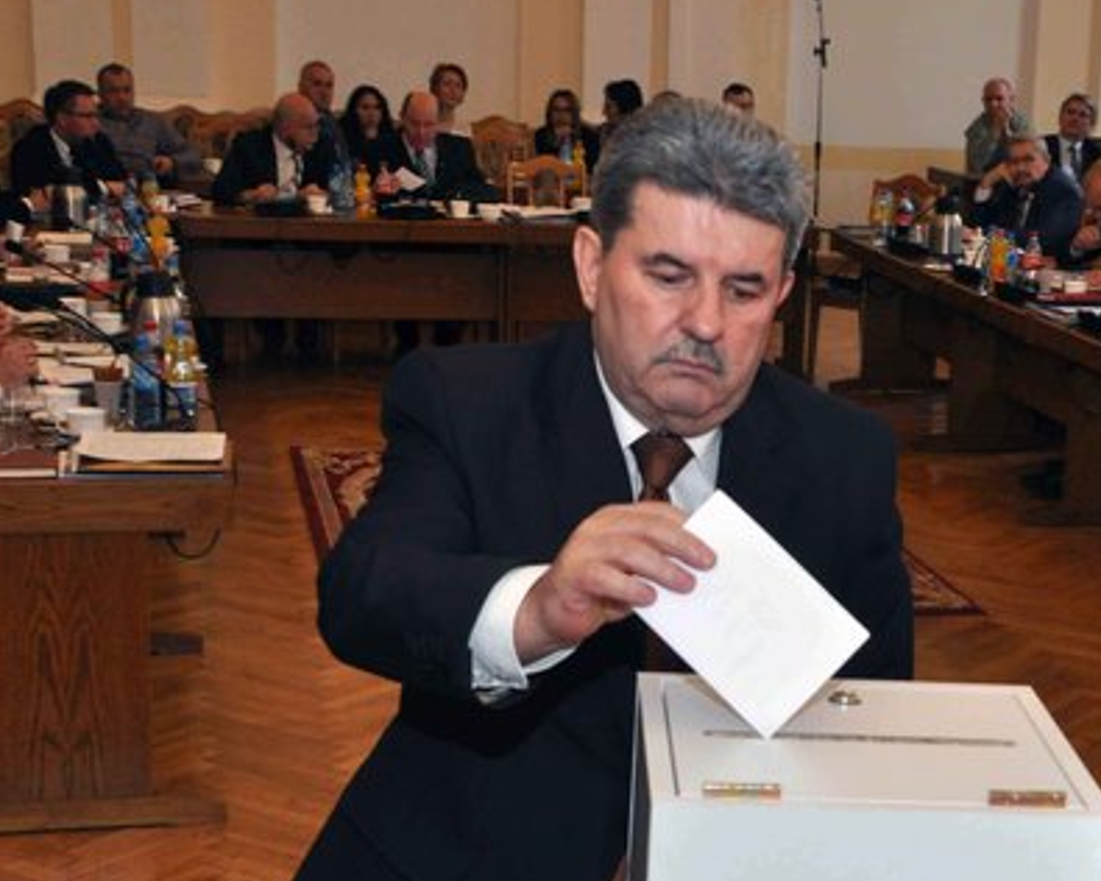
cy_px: 566
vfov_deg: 20.6
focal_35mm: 74
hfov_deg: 25.5
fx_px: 2411
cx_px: 772
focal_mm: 32
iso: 1000
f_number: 14
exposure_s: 1/60
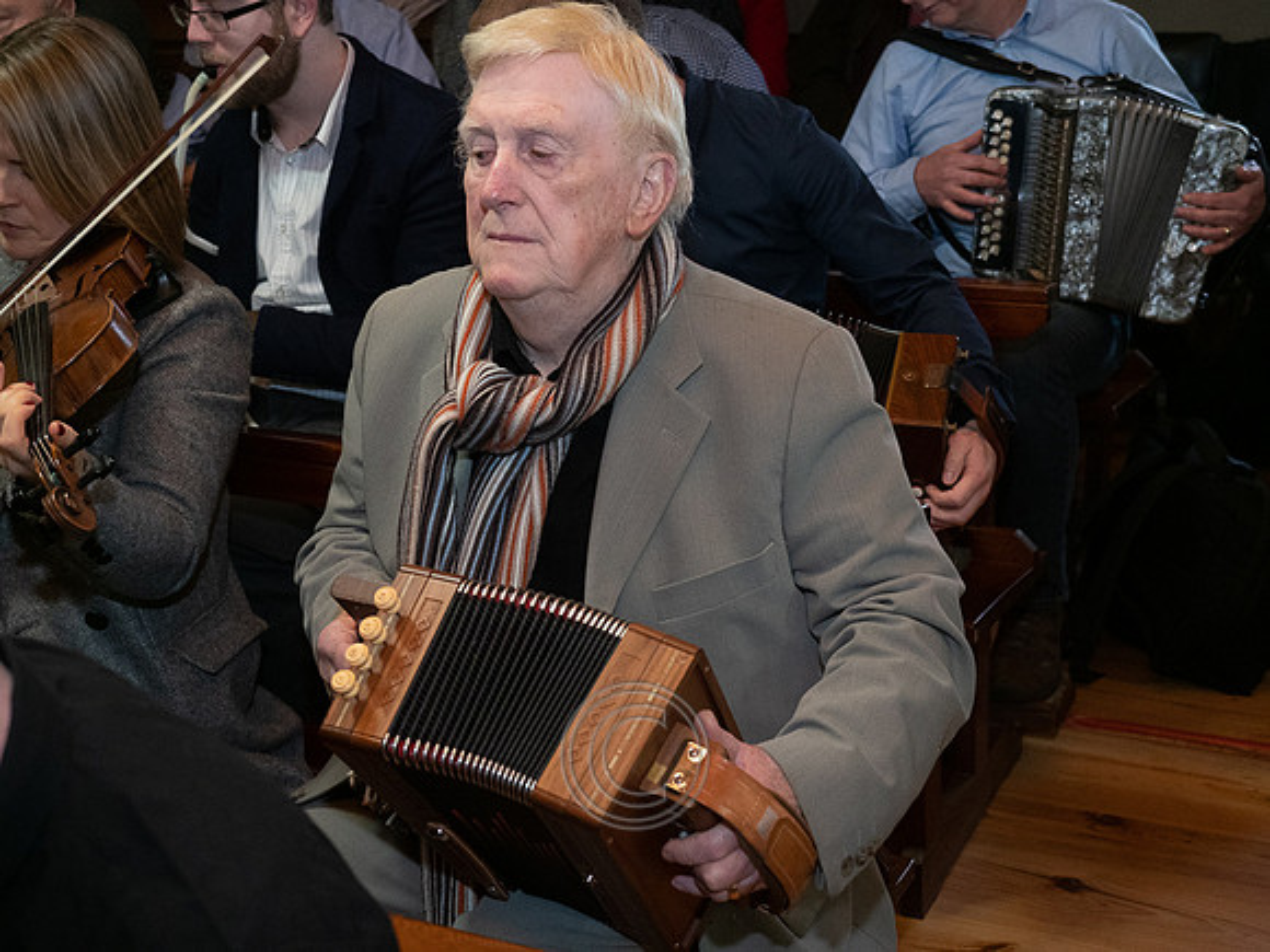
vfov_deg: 29.1
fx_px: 1834
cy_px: 476
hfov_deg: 38.2
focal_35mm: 50
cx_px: 635
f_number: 2.8
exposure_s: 1/125
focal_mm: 25
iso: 2500
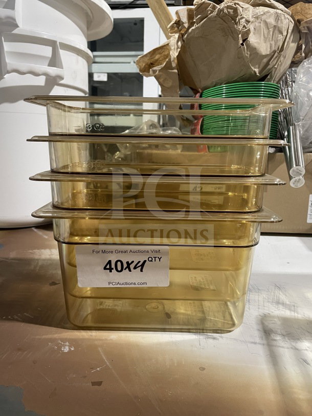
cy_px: 208
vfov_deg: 67.3
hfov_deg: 53.1
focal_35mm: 26
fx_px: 312
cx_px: 156
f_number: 1.6
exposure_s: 1/60
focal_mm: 4.2
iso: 320
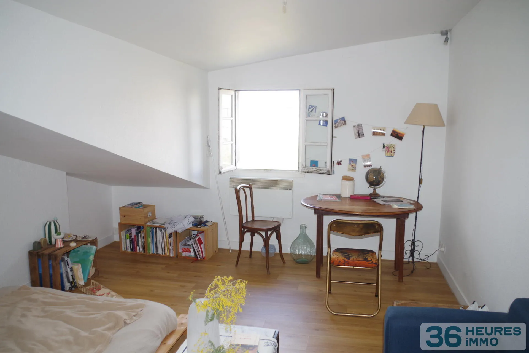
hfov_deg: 61.9
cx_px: 264
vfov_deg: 43.6
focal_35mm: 30
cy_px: 176
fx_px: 441
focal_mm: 20
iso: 400
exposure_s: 1/80
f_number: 4
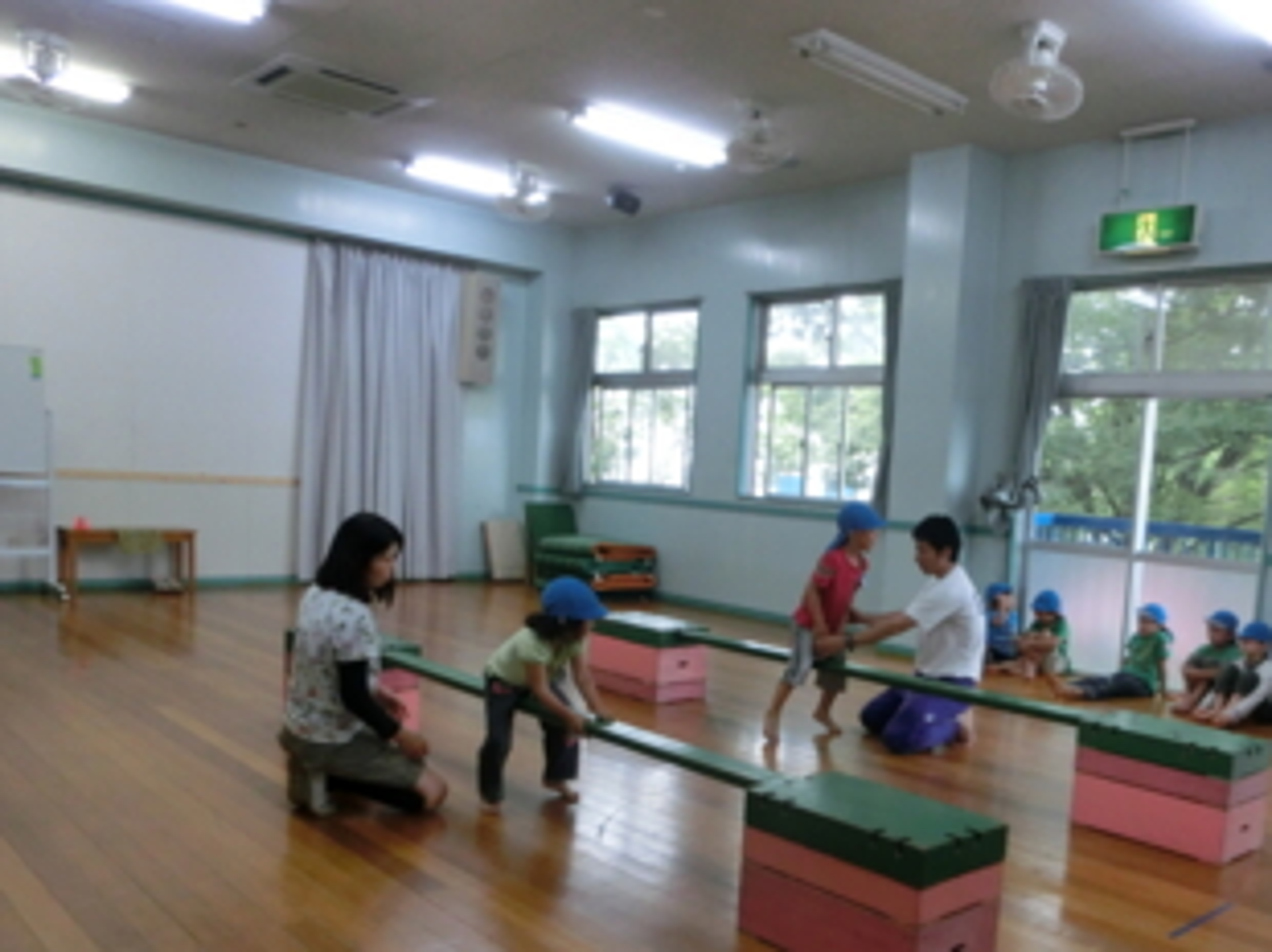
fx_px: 1138
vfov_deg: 44.9
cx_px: 796
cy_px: 611
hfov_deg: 57.7
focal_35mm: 31
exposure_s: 1/125
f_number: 3
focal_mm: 4.24
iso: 400
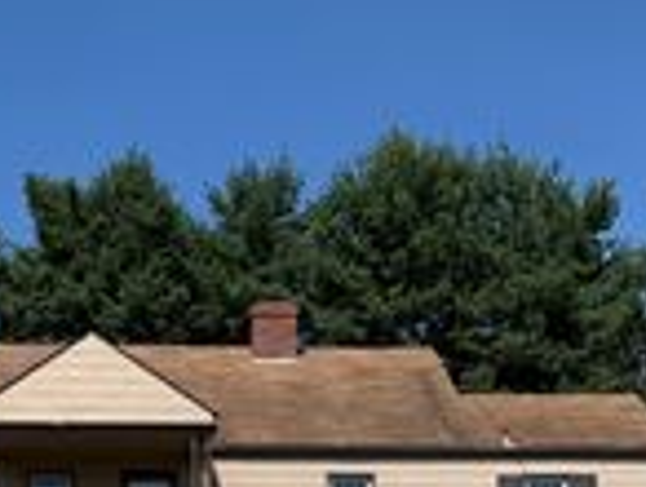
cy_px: 653
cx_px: 199
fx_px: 1533
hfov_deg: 23.7
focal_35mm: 82
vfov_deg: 16.9
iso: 80
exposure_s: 1/6173
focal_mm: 6.76
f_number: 1.78
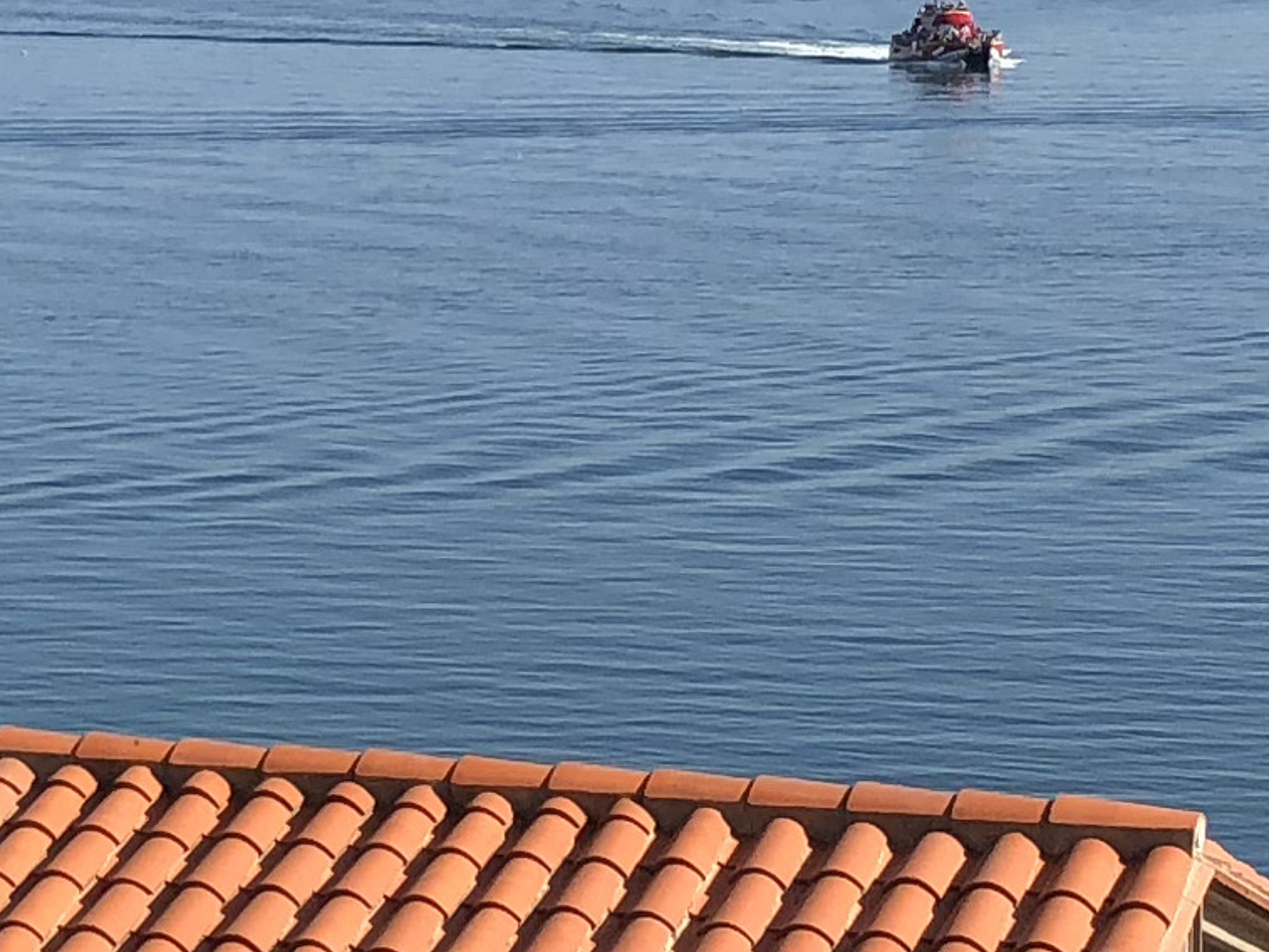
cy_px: 380
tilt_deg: -5.6
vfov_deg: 10.0
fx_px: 5426
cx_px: 96
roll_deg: +1.2
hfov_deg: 13.2
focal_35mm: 148
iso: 20
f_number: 1.8
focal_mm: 4
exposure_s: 1/2000
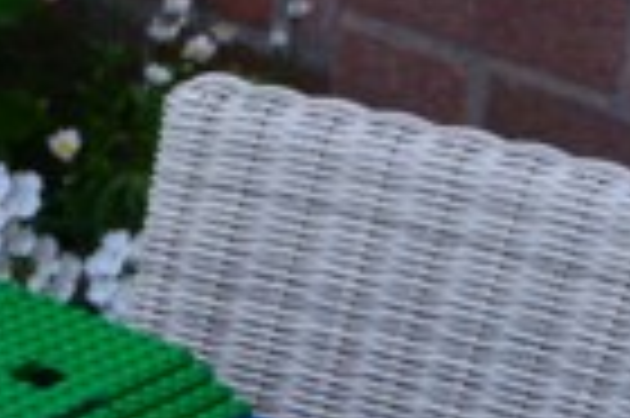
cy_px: 787
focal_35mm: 235
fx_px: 4108
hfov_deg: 8.4
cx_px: -522
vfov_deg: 5.7
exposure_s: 1/50
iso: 800
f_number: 8
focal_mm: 22
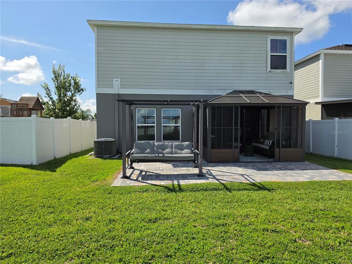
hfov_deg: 73.9
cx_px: 176
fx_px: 234
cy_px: 132
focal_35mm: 23
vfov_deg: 58.9
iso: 64
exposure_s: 1/7939
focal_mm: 6.5
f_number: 1.4
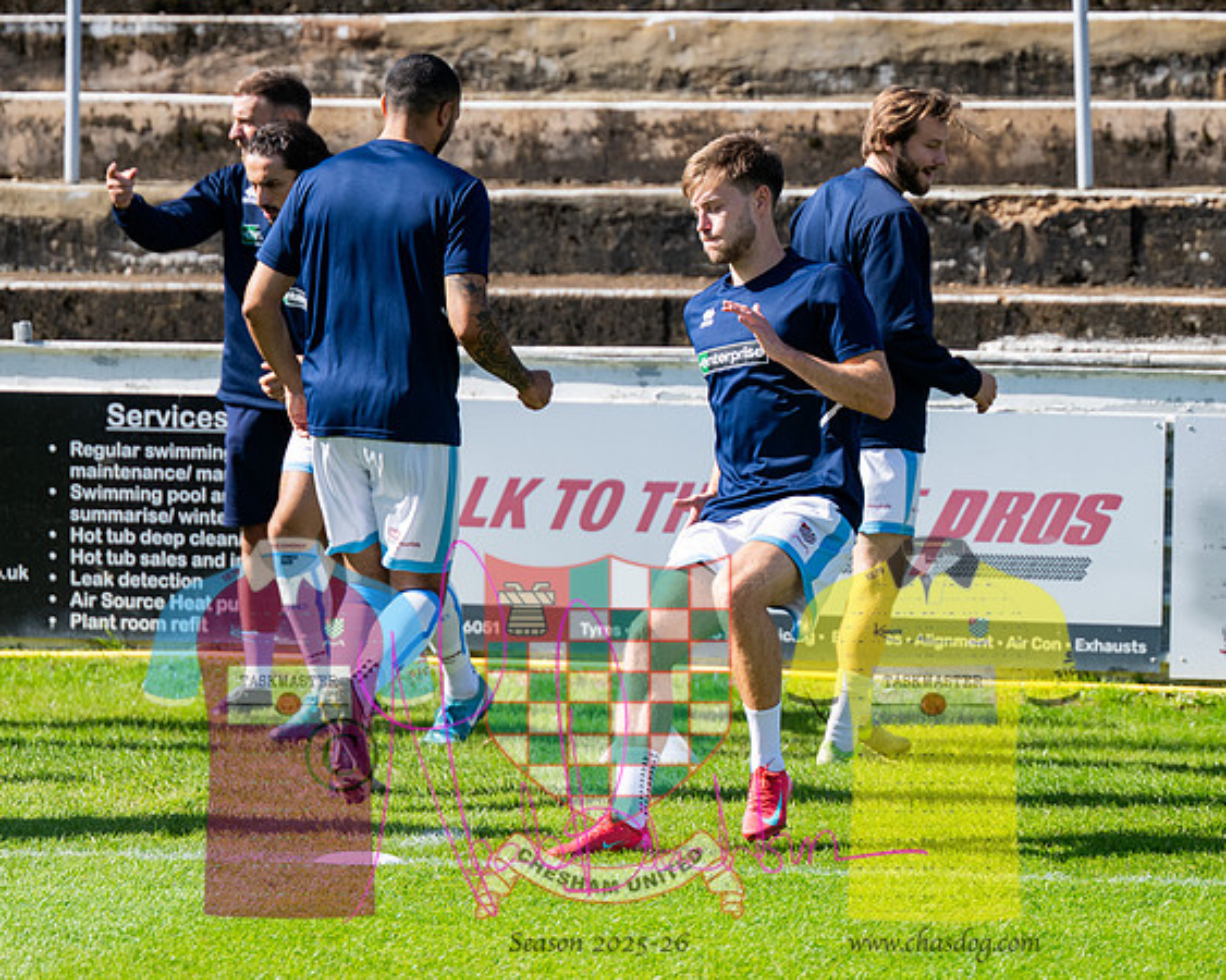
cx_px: 683
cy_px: 601
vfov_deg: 7.1
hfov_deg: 8.8
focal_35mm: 218
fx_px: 7923
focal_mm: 140
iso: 400
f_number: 4
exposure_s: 1/2500
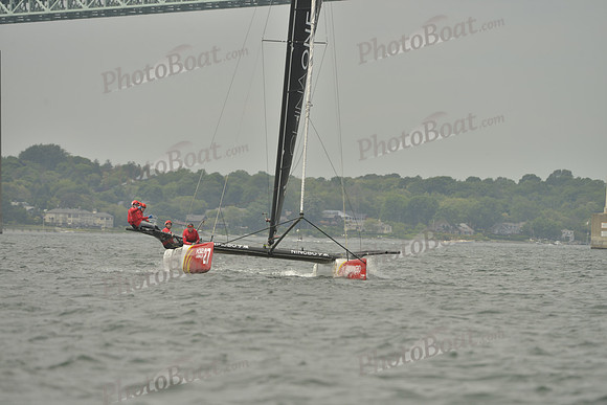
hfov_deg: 5.2
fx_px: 6746
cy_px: 202
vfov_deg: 3.4
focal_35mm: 400
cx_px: 304
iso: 280
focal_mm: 400
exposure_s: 1/1600
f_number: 7.1
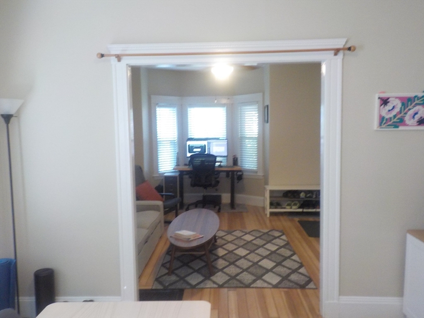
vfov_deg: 46.8
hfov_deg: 60.0
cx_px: 212
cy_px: 159
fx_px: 367
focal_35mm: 30
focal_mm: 4.1
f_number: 3.3
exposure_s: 1/25
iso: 400
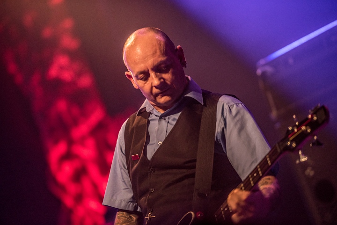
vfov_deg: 7.2
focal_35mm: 190
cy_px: 112
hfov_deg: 10.8
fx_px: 1780
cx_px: 168
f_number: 2.8
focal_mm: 190
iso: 1000
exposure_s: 1/100
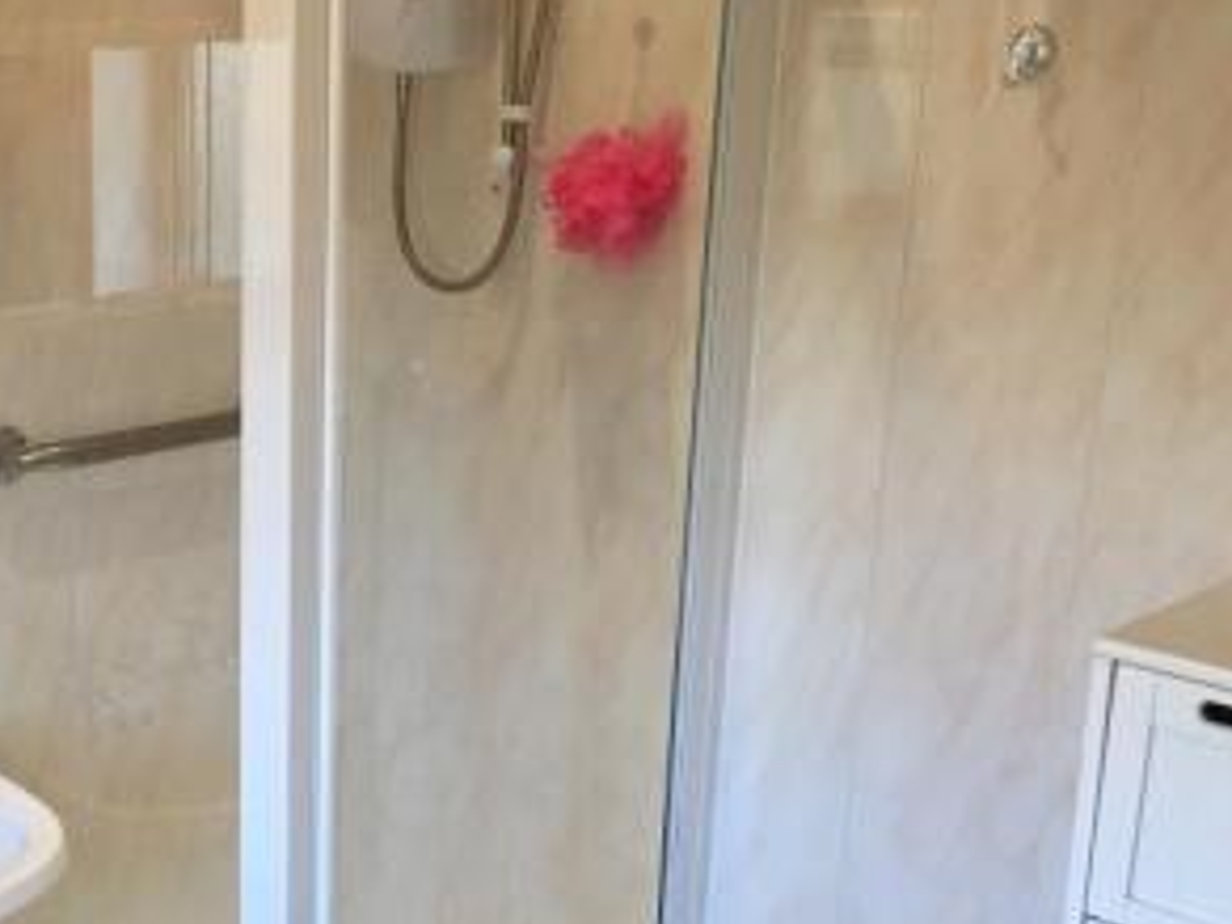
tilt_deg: -16.8
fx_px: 2064
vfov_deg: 25.1
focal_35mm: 58
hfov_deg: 32.3
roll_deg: -1.0
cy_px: 601
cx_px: 243
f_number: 2.2
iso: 32
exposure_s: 1/33
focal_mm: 4.15
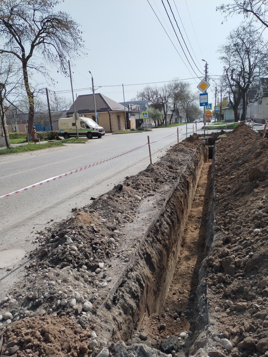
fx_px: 268
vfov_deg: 67.3
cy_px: 178
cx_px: 134
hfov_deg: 53.1
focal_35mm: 26
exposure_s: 1/2043
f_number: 1.8
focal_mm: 4.75
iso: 100
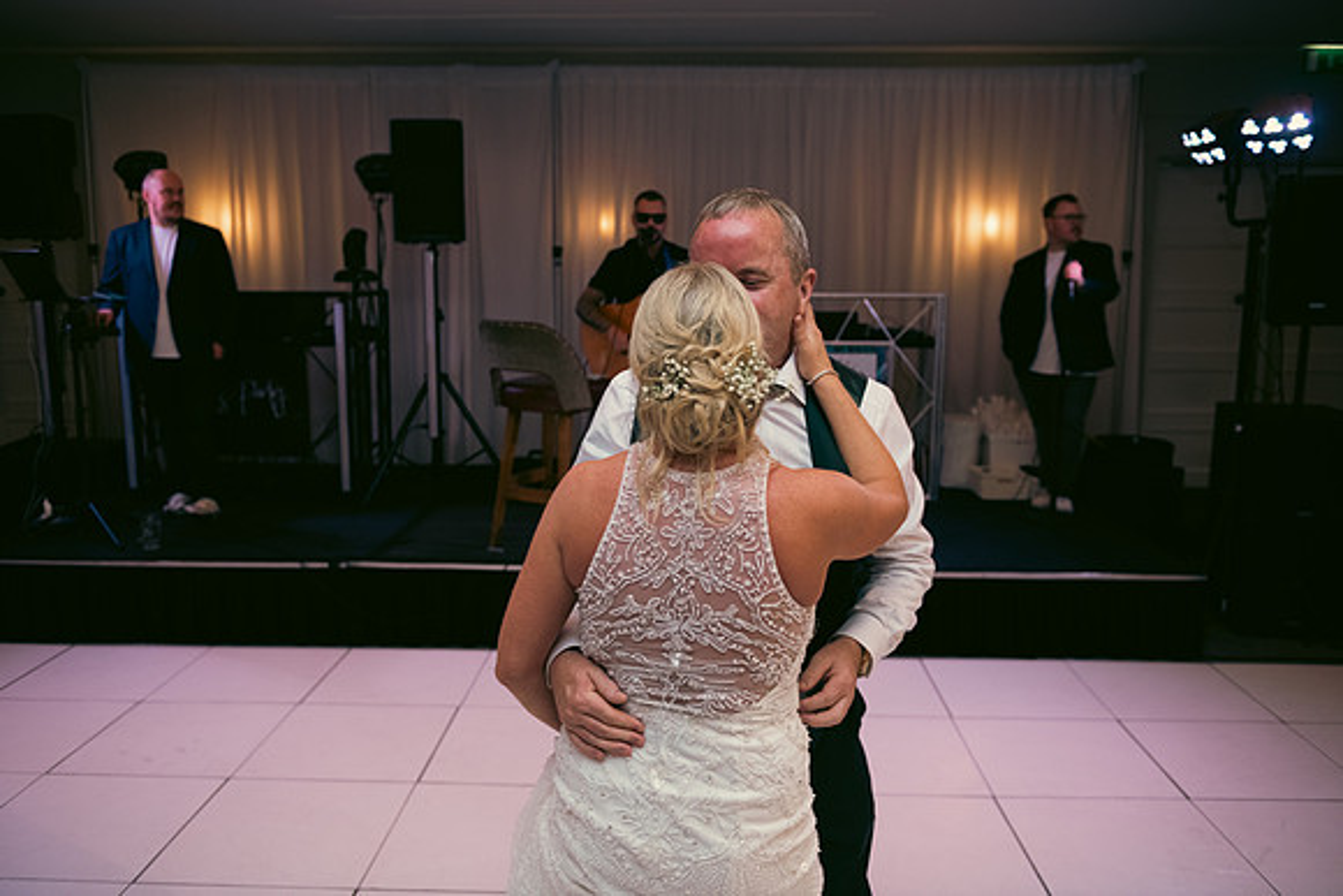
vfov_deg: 45.0
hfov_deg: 63.6
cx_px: 672
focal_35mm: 29
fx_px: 1082
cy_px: 448
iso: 800
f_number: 3.5
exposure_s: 1/160
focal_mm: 29
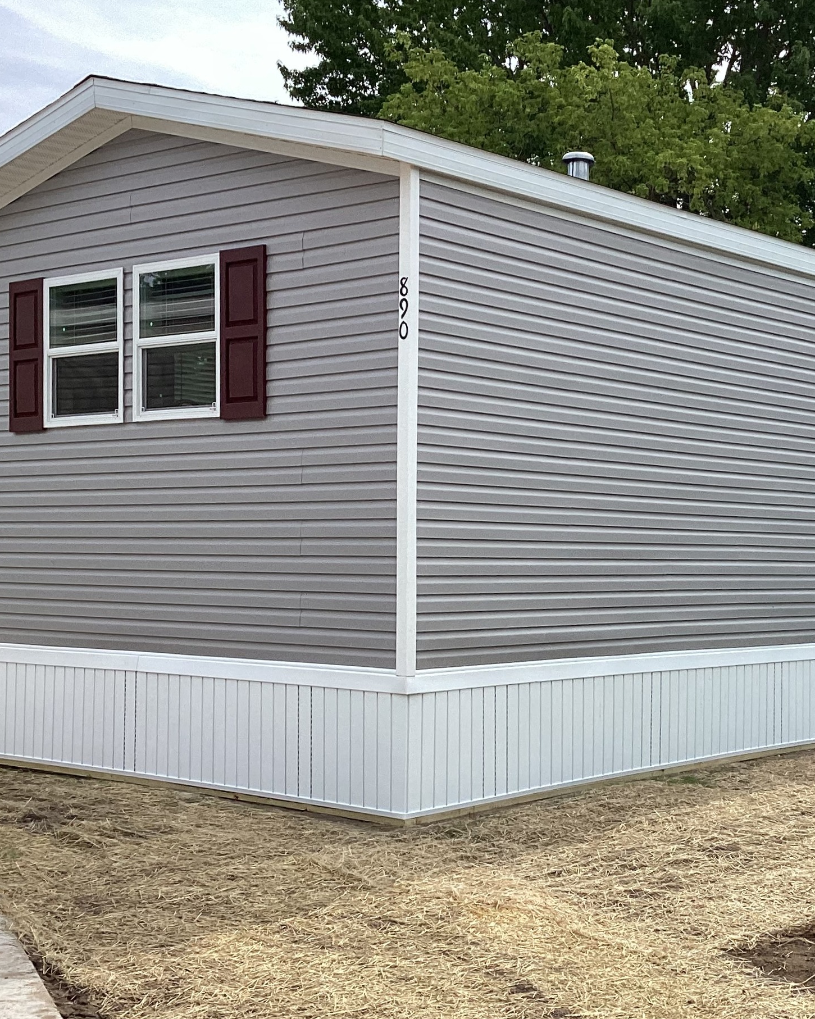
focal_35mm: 51
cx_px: 574
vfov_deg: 36.6
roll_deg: +1.7
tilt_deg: -0.8
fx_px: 1538
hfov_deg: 29.4
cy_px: 556
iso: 25
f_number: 2.4
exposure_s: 1/1131
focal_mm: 3.3
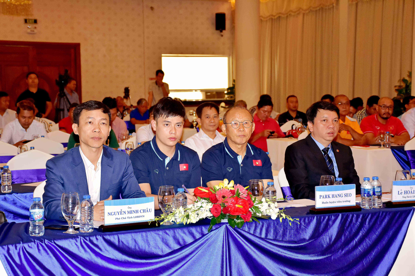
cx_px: 208
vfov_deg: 20.2
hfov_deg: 29.9
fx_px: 778
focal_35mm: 68
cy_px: 138
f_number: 4.5
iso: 1600
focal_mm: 45
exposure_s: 1/320
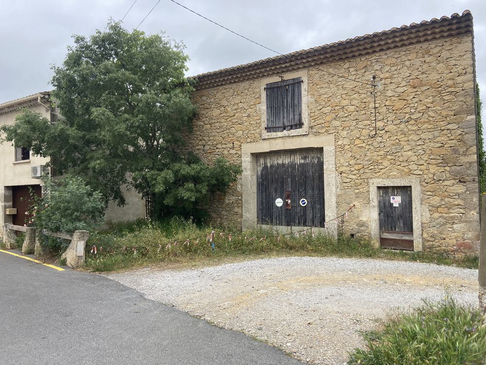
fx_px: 365
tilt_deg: +0.4
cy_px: 182
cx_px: 243
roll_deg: +1.7
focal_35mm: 26
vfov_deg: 53.1
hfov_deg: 67.3
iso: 32
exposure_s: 1/354
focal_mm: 4.25
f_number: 1.8
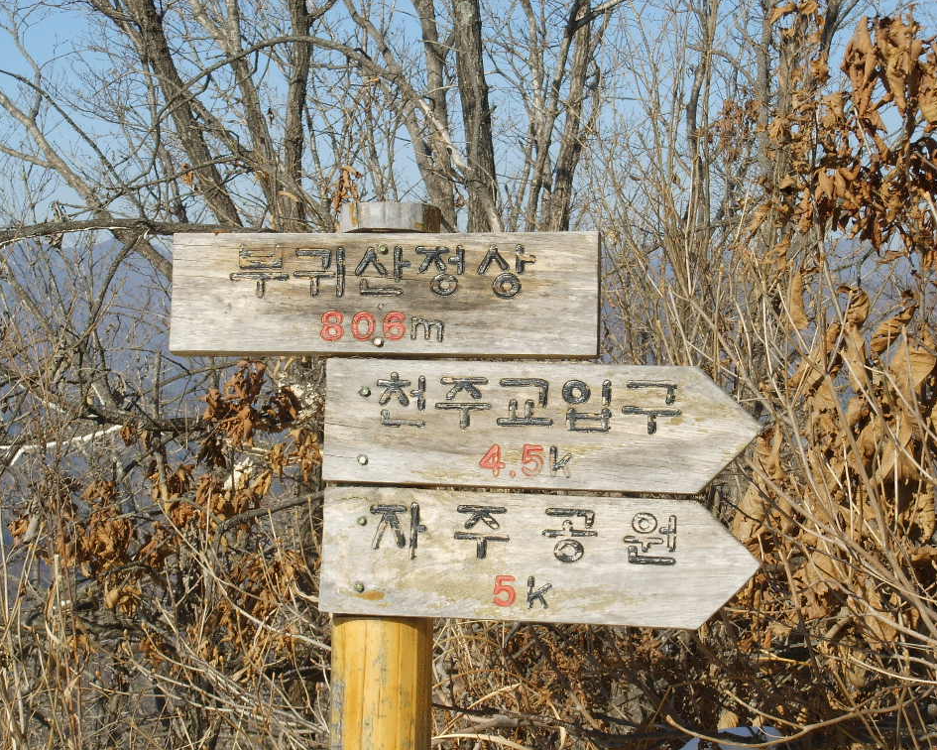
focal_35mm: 74
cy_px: 378
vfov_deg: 20.7
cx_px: 458
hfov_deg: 25.7
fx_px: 2052
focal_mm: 11.8
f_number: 7.2
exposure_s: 1/350
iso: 50
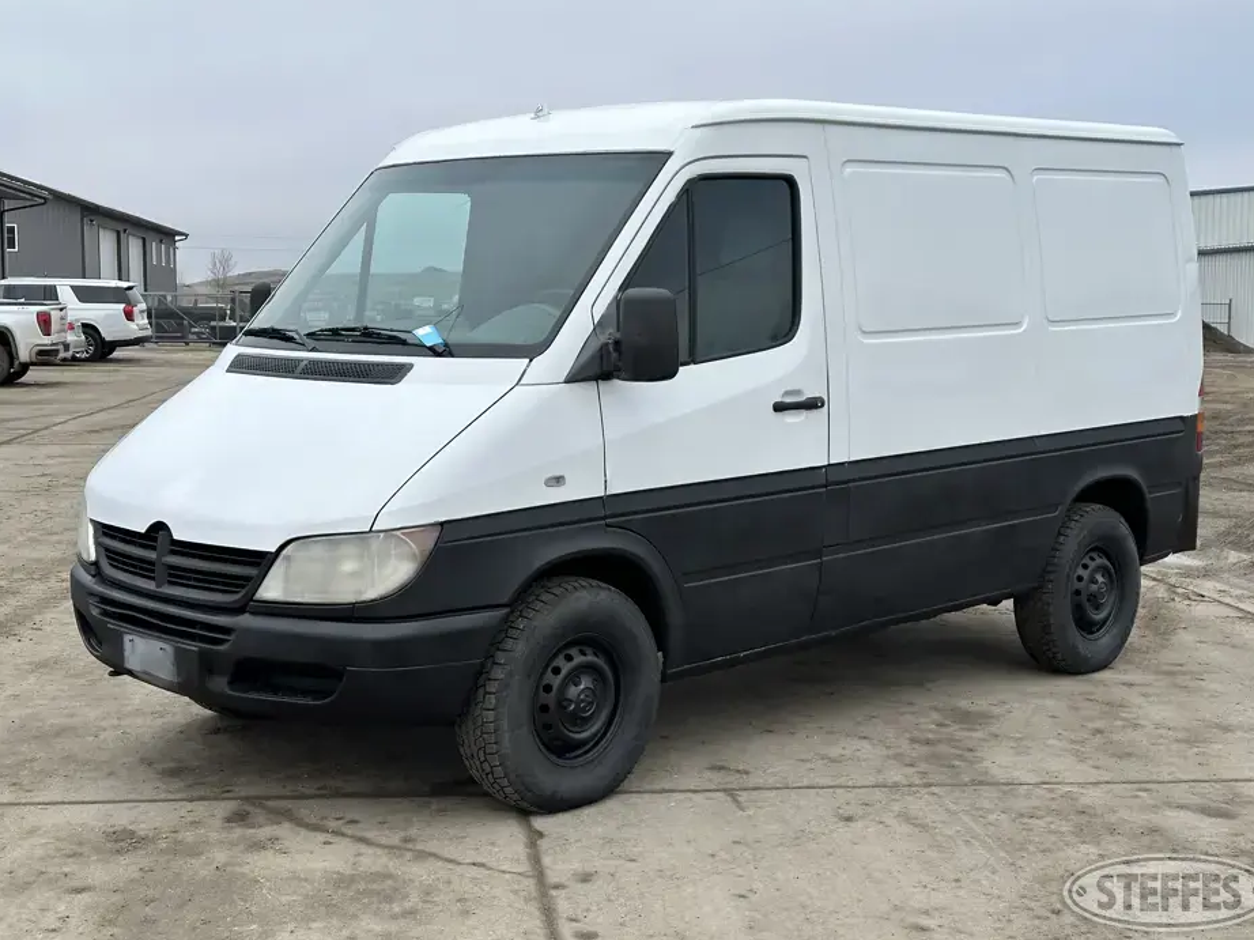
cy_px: 457
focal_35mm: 50
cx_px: 651
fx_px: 1811
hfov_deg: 38.2
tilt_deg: -5.4
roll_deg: +0.1
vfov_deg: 29.1
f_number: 1.78
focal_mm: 6.86
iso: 64
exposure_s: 1/864
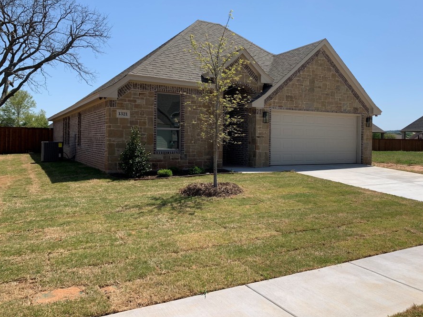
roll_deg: -0.7
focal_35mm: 30
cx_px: 238
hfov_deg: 59.7
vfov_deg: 46.8
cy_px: 143
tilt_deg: +0.0
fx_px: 367
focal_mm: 4.25
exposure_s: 1/2681
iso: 25
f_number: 1.8
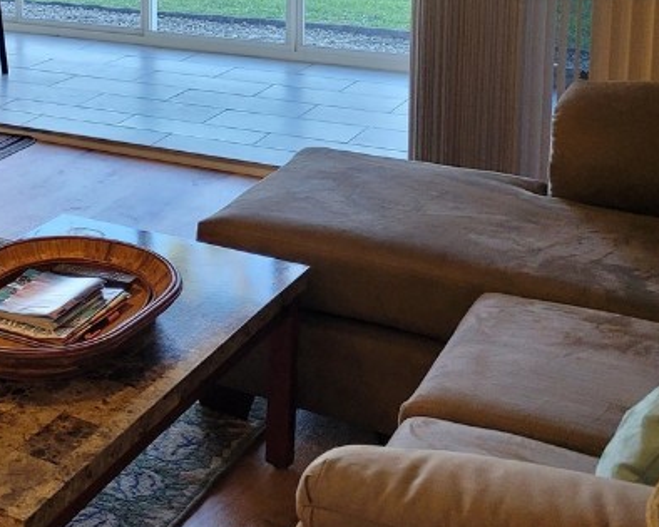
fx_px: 1287
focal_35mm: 66
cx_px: -184
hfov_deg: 25.1
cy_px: -15
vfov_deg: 22.2
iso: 200
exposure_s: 1/120
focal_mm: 5.4
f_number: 1.8
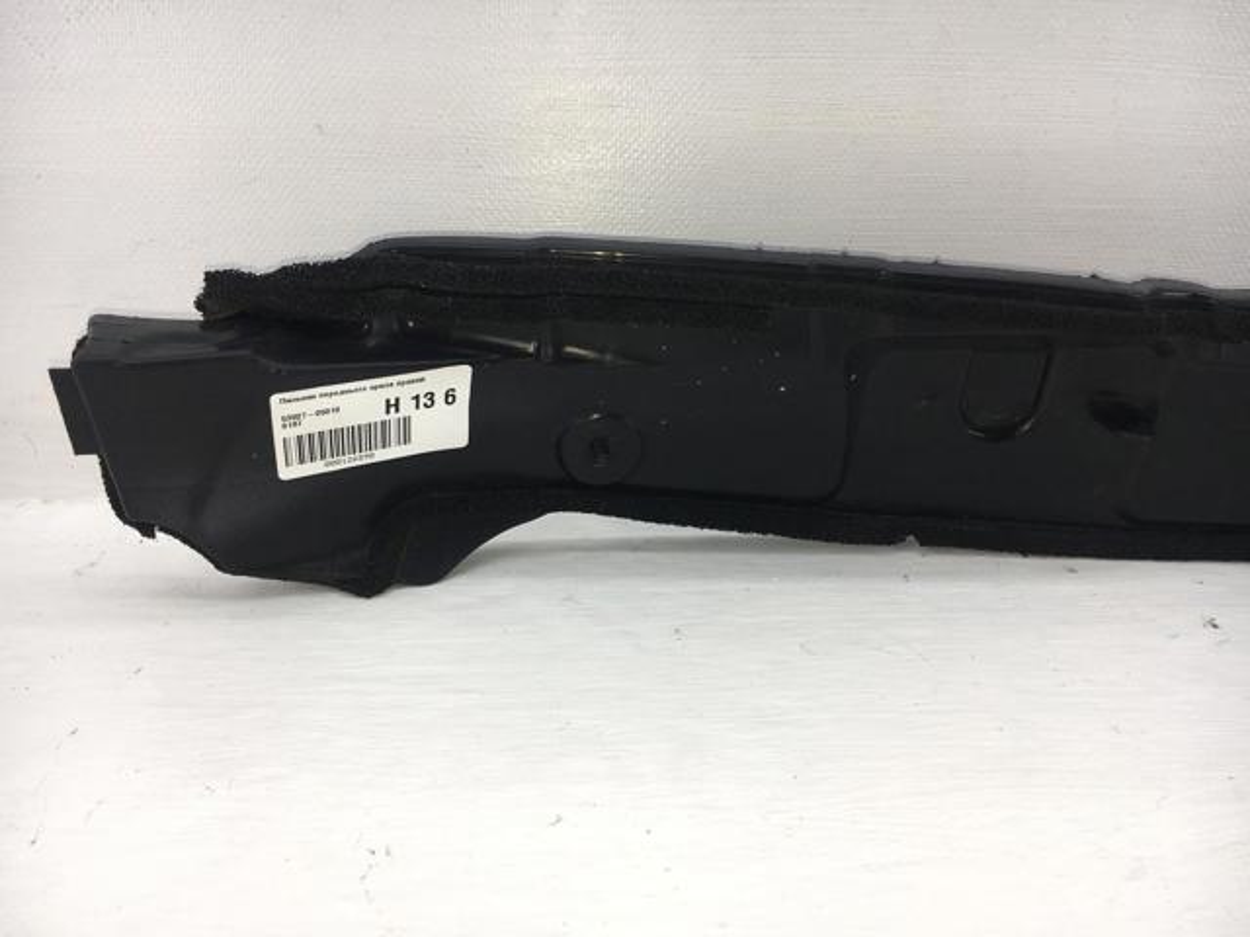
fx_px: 1047
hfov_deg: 61.7
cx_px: 625
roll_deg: -1.2
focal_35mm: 29
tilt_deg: -20.7
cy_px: 468
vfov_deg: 48.2
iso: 25
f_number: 2.2
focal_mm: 4.15
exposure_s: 1/314
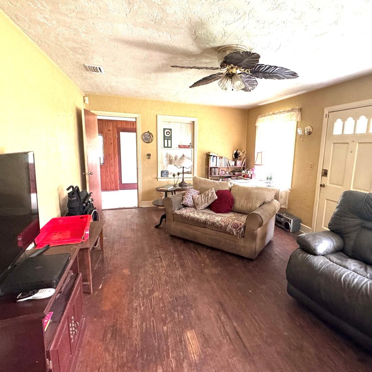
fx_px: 219
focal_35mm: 18
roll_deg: -1.8
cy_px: 183
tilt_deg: -9.5
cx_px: 211
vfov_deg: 80.7
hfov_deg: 80.3
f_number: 2.2
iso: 640
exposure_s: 1/60
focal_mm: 2.22
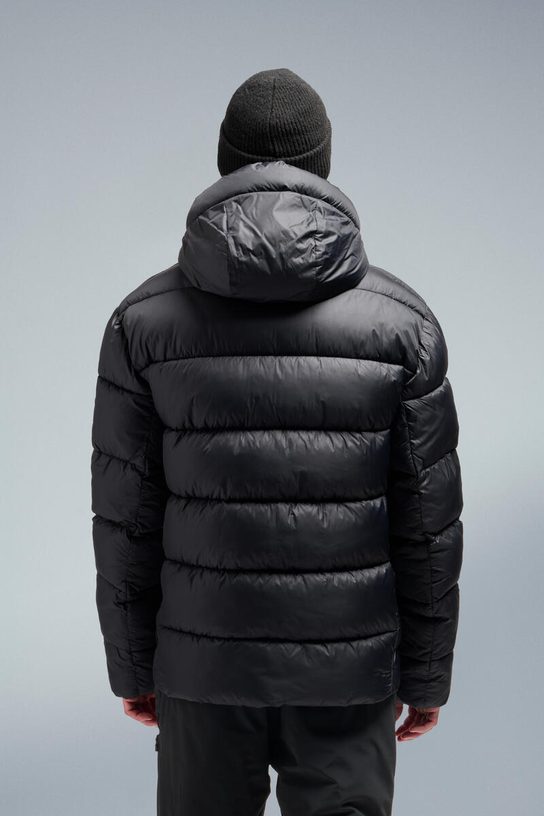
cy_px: 408
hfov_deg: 16.1
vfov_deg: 23.9
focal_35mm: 85
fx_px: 1927
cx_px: 272
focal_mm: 85
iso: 250
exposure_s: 1/160
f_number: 16
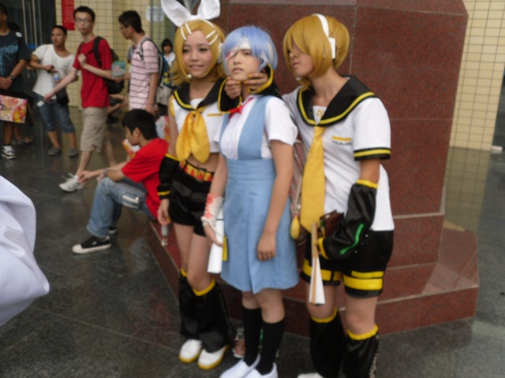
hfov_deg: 42.1
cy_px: 189
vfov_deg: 32.2
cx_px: 252
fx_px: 656
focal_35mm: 45
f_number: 3.5
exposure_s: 1/117
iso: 80
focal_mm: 6.3
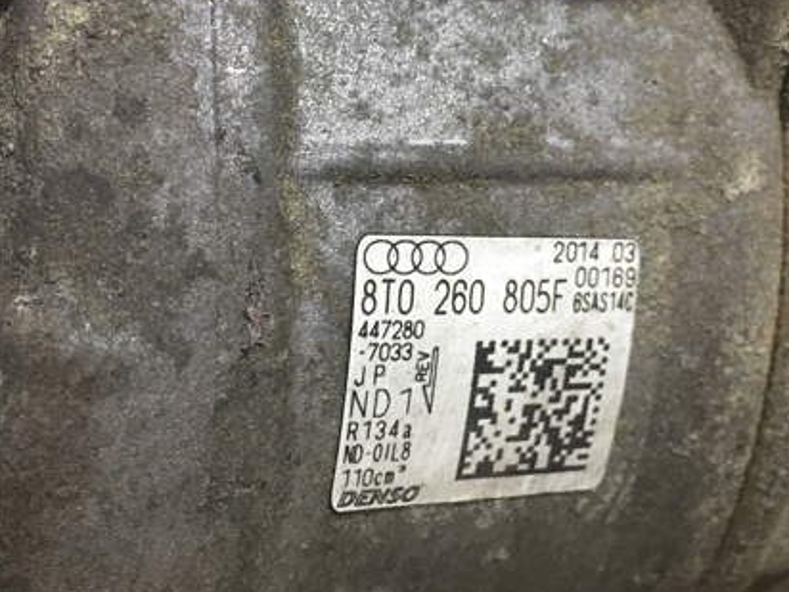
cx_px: 396
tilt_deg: -28.4
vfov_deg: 32.0
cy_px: 218
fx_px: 1026
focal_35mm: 45
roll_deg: -1.3
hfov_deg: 42.1
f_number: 2.2
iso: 100
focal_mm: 4.15
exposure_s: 1/33
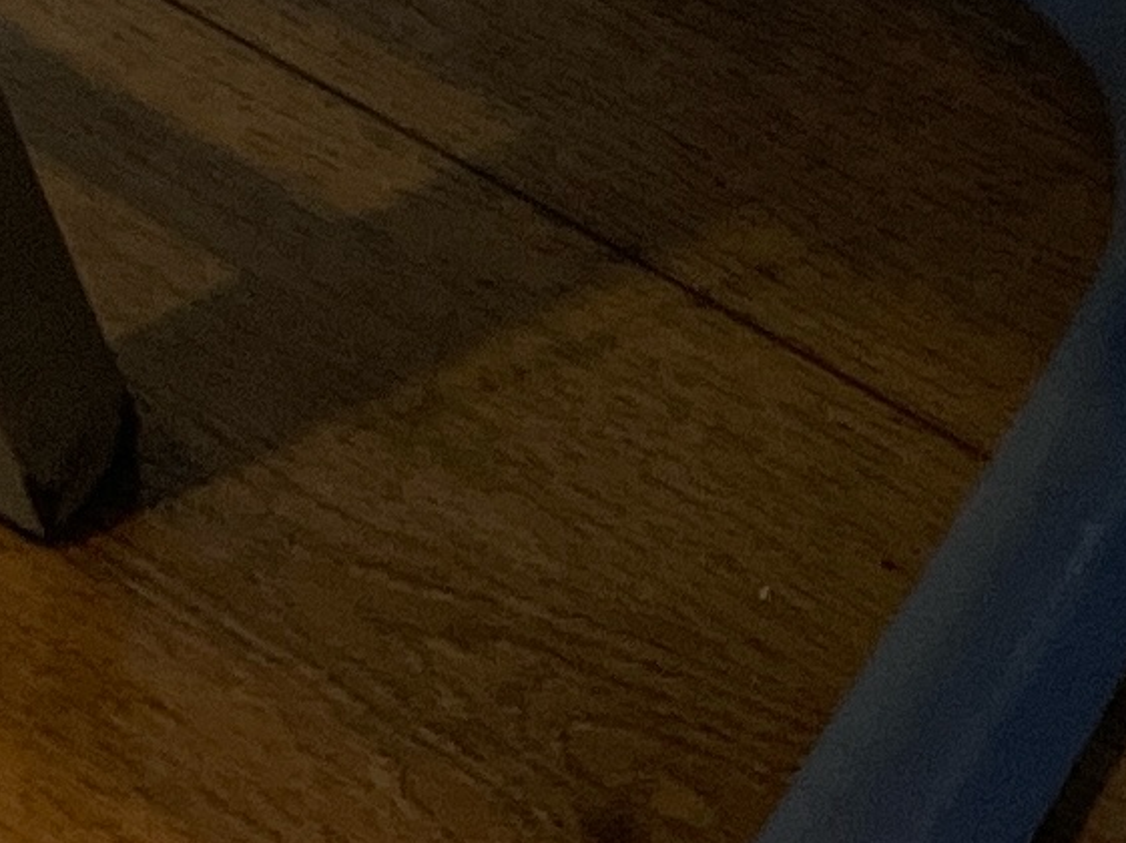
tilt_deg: -46.1
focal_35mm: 187
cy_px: -1734
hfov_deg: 10.3
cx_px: 1626
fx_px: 6079
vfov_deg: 7.1
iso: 100
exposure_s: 1/120
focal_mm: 4.2
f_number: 1.6
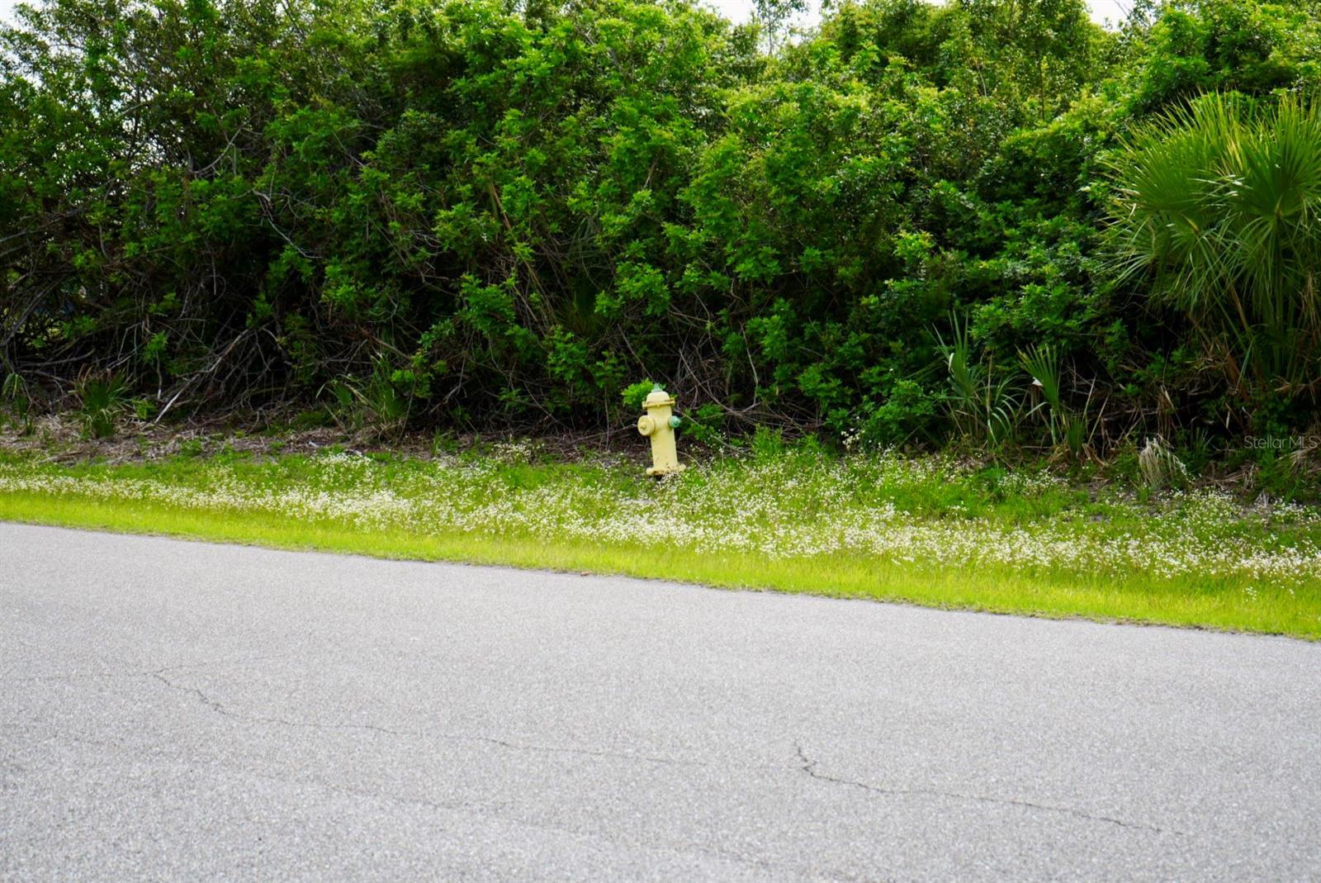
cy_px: 442
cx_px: 660
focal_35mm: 70
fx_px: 2570
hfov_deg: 28.8
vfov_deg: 19.5
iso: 100
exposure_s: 1/250
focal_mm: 70
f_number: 5.6
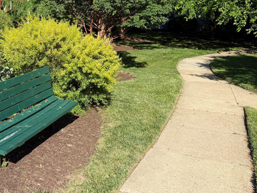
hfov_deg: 40.2
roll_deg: +0.5
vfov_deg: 30.6
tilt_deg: -0.4
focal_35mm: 45
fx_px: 334
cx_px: 48
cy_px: 14
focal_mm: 6.76
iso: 80
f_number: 1.78
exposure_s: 1/2525
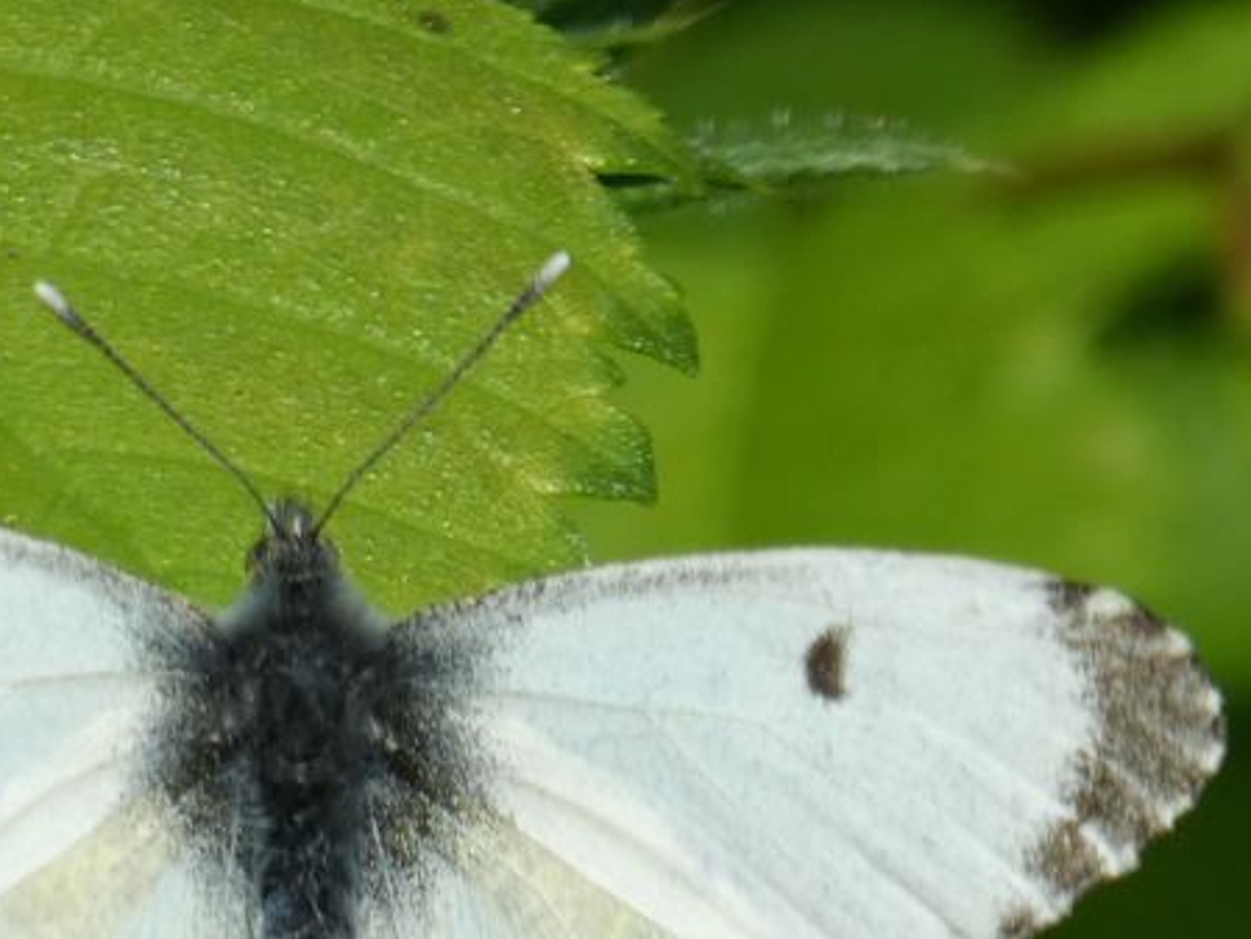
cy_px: 783
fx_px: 38896
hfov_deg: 1.8
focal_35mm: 1076
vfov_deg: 1.4
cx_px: 350
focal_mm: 101.4
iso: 80
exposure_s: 1/200
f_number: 5.6
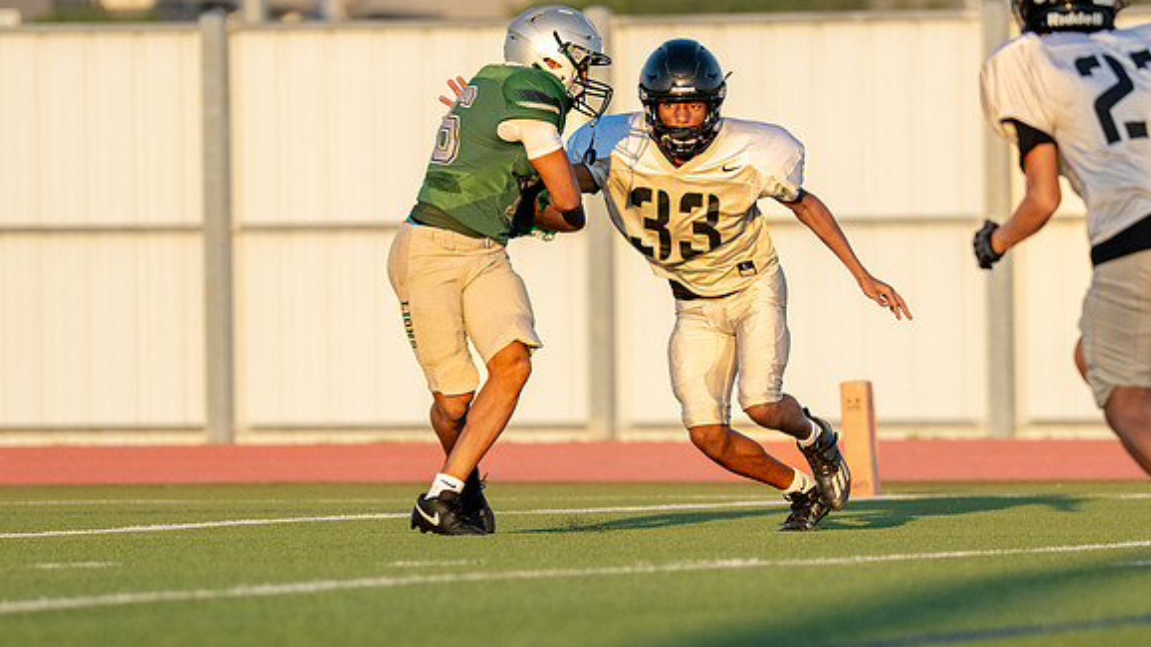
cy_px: 289
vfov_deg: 2.5
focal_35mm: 477
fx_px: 14557
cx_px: 742
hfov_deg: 4.5
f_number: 2.8
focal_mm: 200
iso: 800
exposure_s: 1/4000
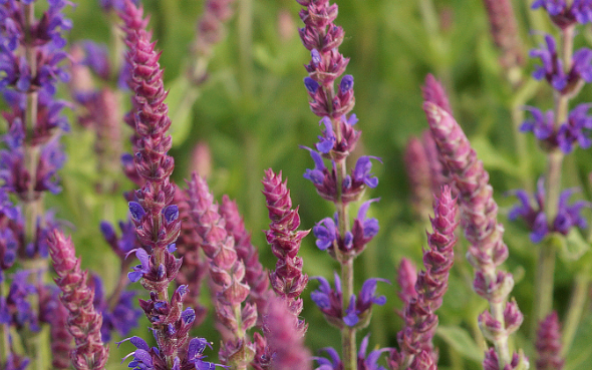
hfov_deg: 6.7
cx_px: 121
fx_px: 5019
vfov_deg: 4.2
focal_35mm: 311
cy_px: 323
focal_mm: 100
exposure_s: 1/160
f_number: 5.6
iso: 320
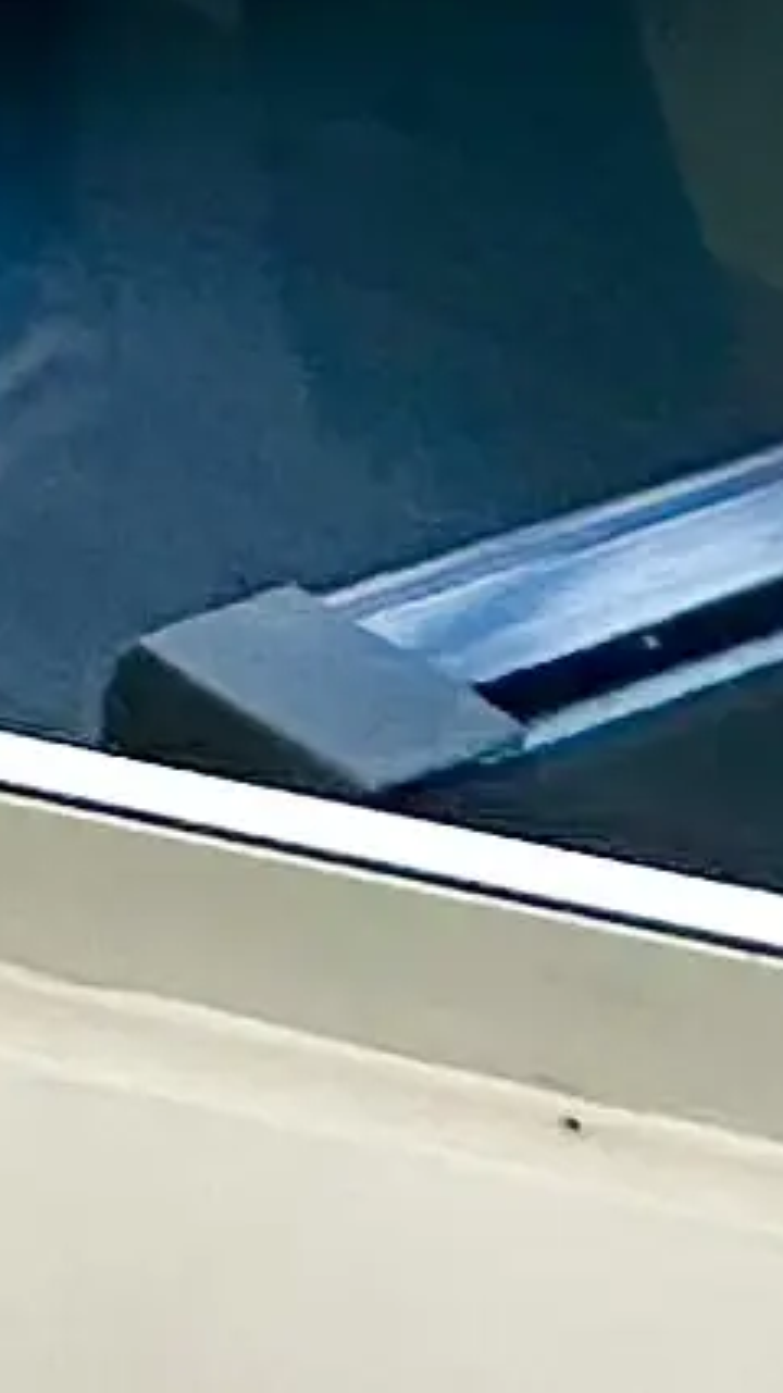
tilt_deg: +3.1
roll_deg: -0.6
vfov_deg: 11.1
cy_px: -2483
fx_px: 5318
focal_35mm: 144
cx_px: -2835
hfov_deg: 6.2
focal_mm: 2.22
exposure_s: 1/228
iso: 40
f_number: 2.2
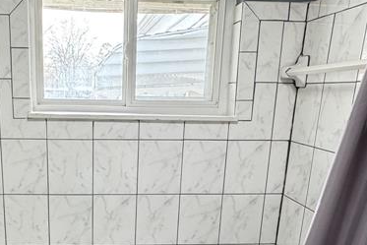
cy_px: 199
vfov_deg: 32.4
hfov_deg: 47.2
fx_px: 408
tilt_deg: -15.5
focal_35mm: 40
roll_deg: -0.8
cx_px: 106
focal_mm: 2.22
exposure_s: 1/60
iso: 320
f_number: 2.2
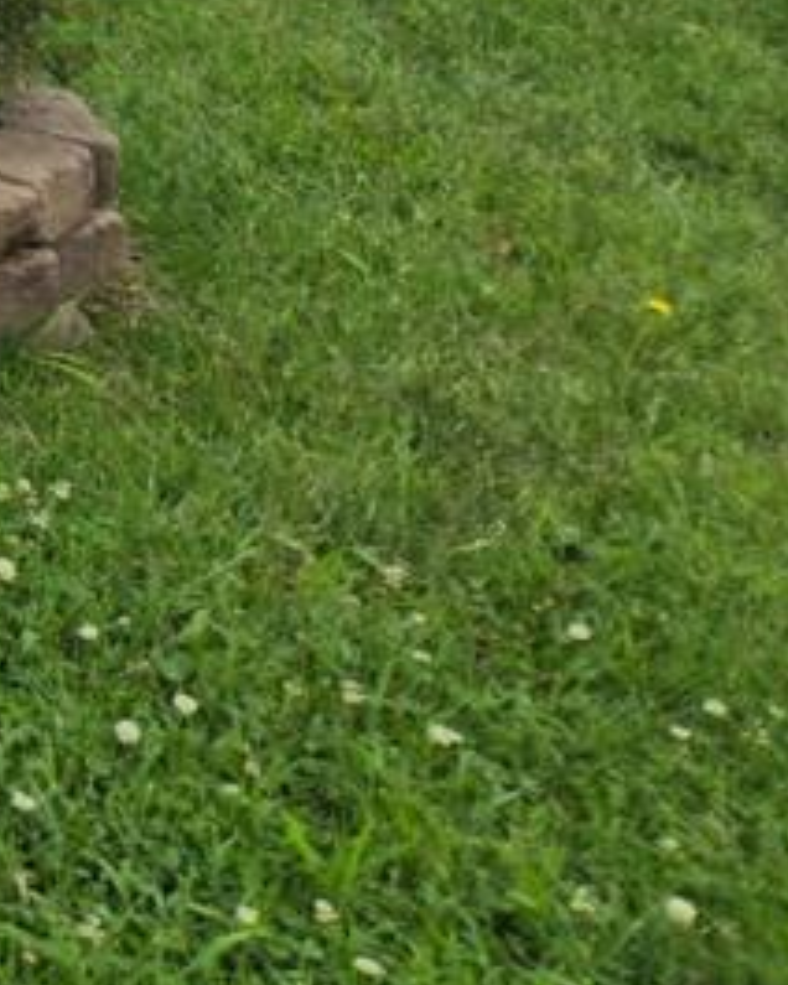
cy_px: -892
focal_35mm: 122
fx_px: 3557
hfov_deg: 9.2
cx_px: -1784
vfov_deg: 13.7
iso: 25
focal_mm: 5.4
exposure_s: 1/614
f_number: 1.8
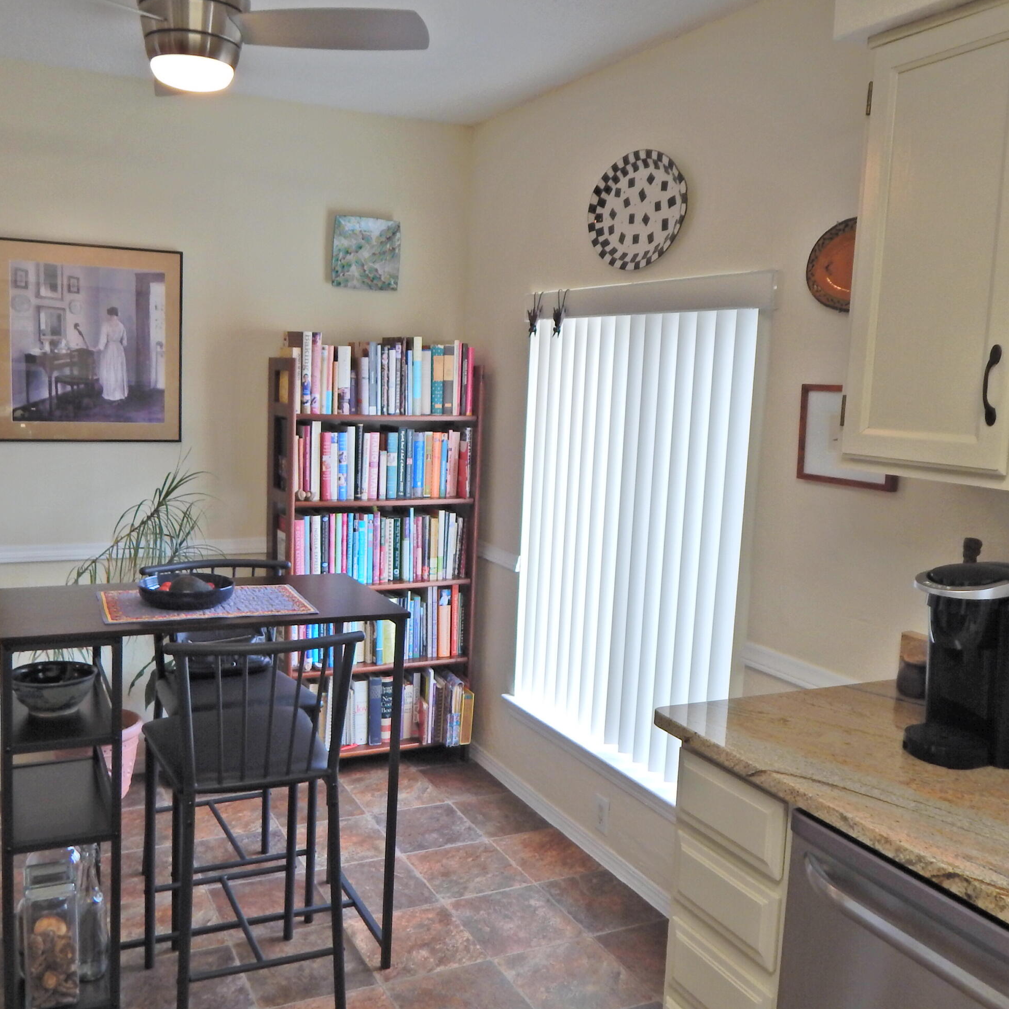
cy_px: 499
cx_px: 436
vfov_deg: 54.0
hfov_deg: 53.9
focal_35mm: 30
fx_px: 989
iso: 125
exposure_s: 1/60
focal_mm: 4
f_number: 3
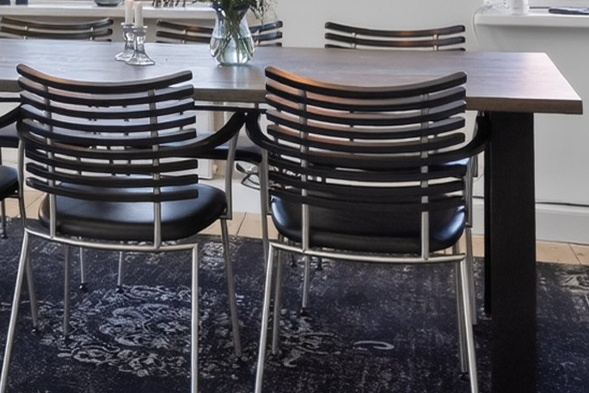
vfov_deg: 18.4
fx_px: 1162
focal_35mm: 71
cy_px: -49
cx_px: -66
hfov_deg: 26.2
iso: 400
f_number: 8
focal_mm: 19
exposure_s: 1/60
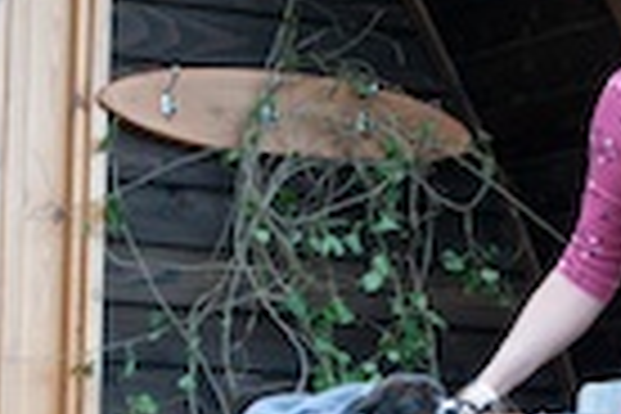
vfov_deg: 6.9
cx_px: 482
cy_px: 468
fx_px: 3432
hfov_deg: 10.3
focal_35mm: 199
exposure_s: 1/160
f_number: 5.6
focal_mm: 50
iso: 500
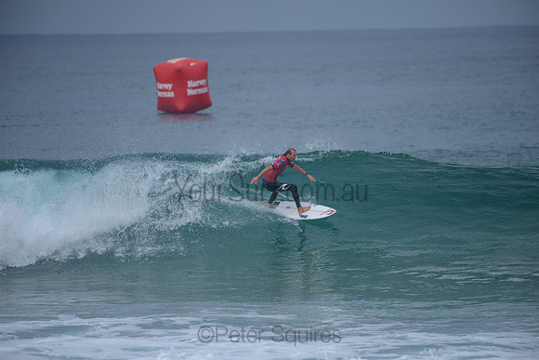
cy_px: 180
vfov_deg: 2.8
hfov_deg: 4.1
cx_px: 270
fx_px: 7488
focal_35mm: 500
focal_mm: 500
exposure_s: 1/2000
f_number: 5.6
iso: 280
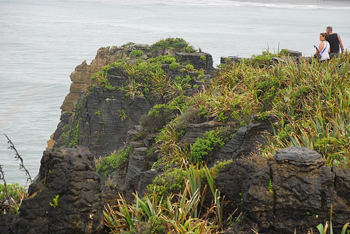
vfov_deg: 10.2
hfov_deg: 15.2
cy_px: 117
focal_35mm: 135
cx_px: 175
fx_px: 1314
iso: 400
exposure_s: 1/200
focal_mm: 90
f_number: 5.6
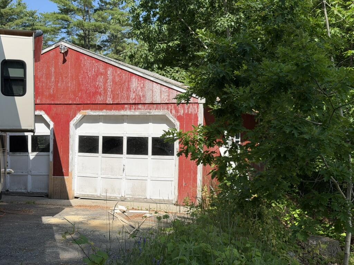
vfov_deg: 30.3
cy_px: 132
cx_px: 177
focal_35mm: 48
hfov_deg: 39.7
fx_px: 491
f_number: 1.78
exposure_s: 1/3891
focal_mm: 6.76
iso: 64
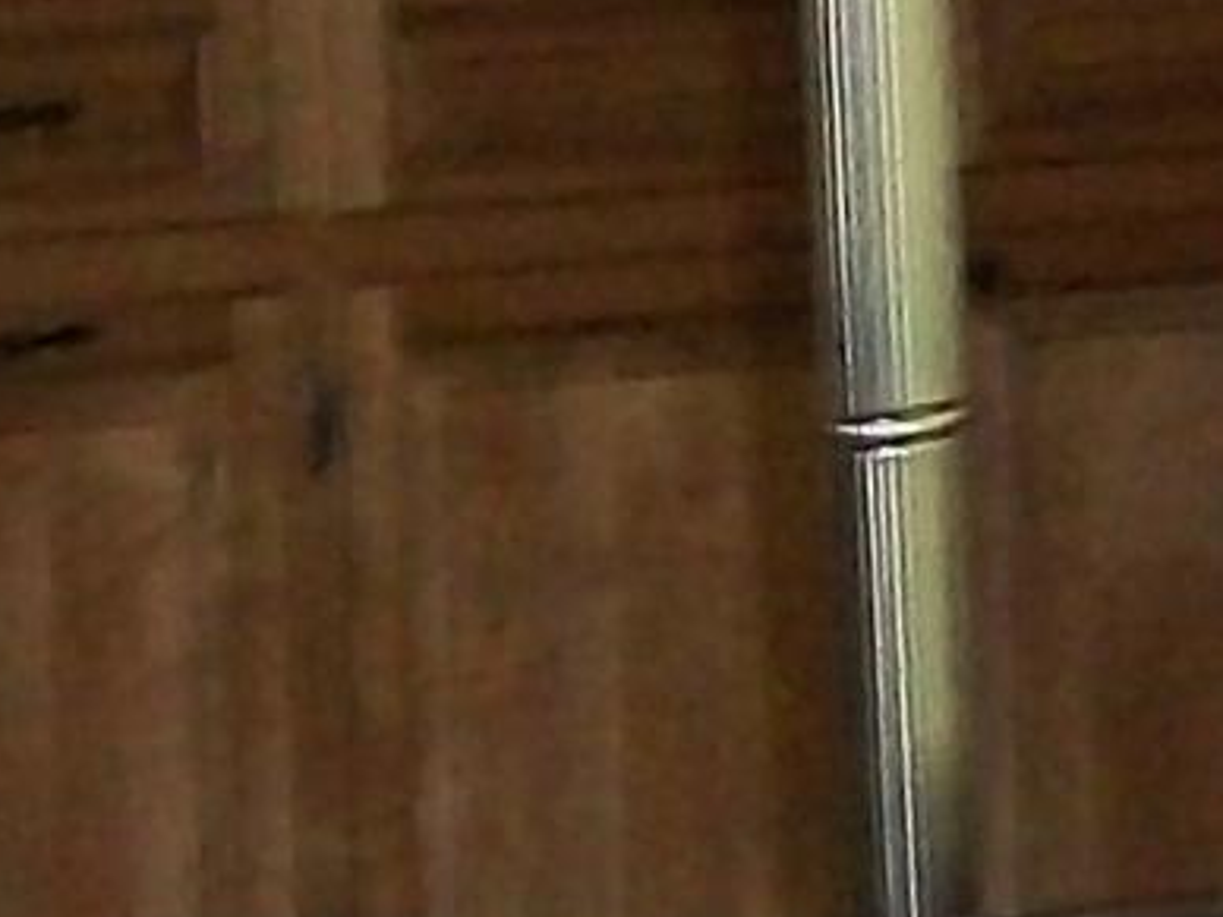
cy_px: -350
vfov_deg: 4.8
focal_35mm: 309
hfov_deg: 6.4
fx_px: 10917
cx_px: 1400
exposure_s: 1/40
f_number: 3.2
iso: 240
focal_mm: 7.1
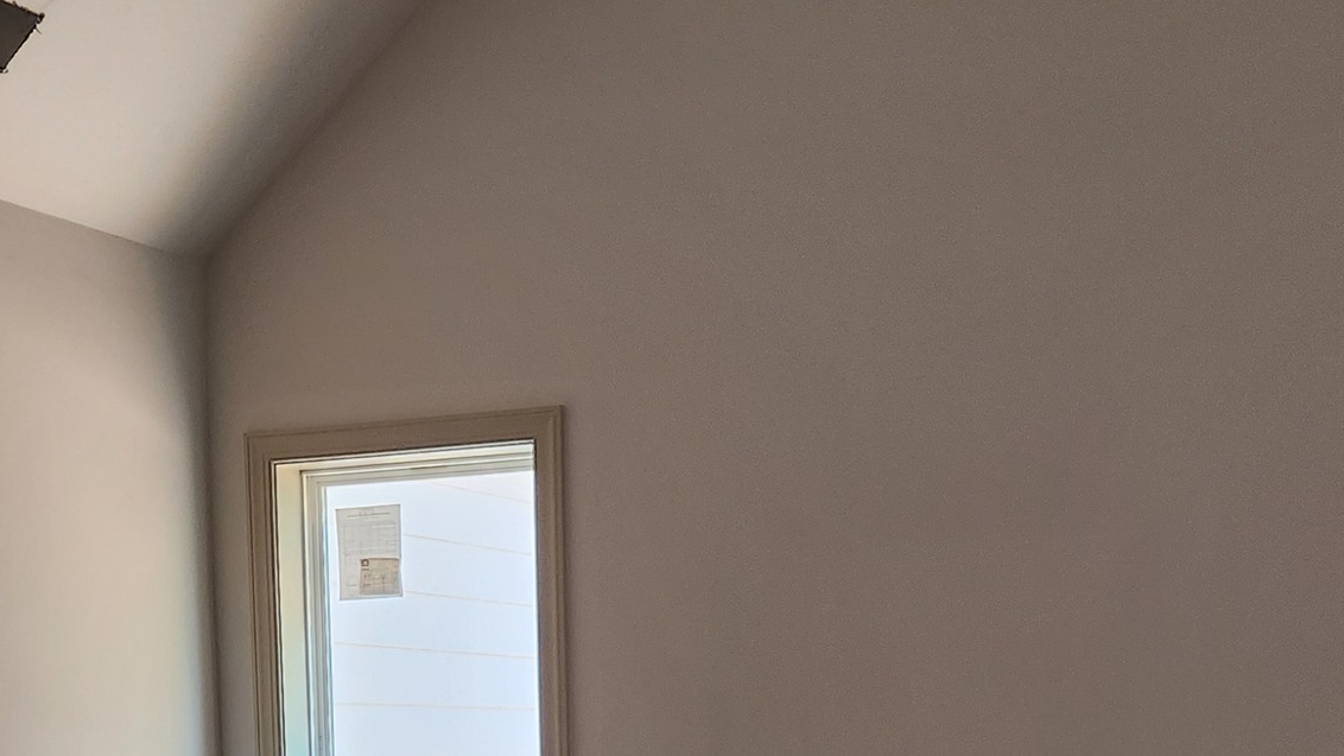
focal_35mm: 68
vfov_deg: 16.6
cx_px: 528
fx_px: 2424
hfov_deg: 30.9
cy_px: 1018
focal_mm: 5.4
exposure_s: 1/180
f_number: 1.8
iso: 160
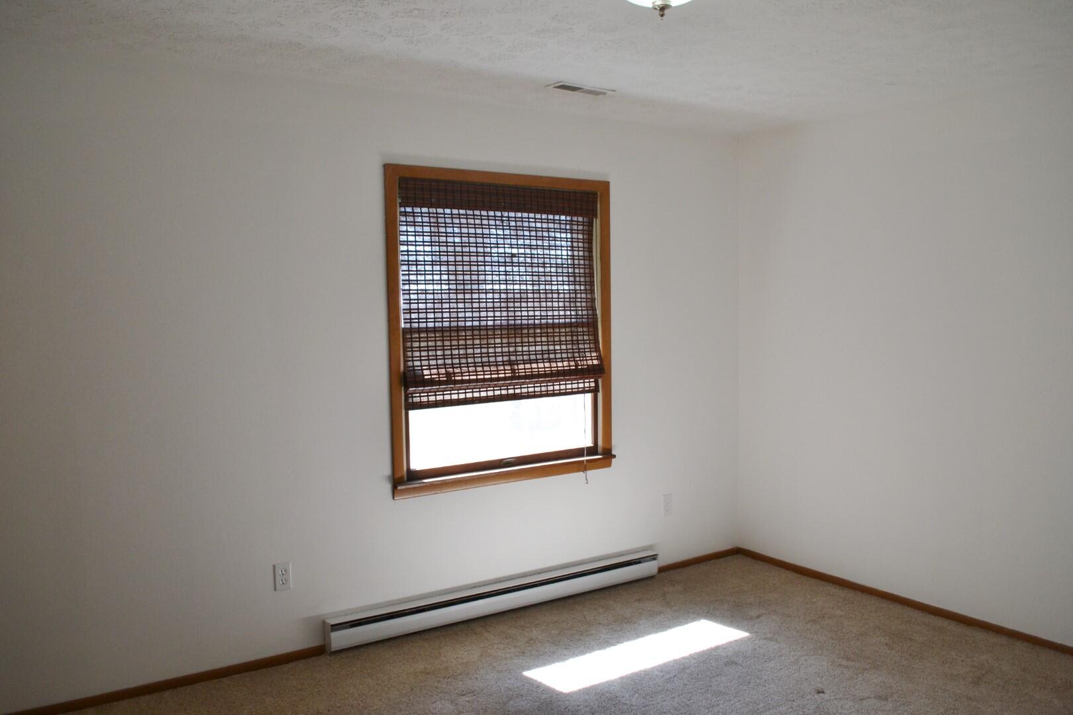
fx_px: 805
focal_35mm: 27
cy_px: 358
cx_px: 536
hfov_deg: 67.4
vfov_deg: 47.9
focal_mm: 18
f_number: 5
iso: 400
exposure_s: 1/100
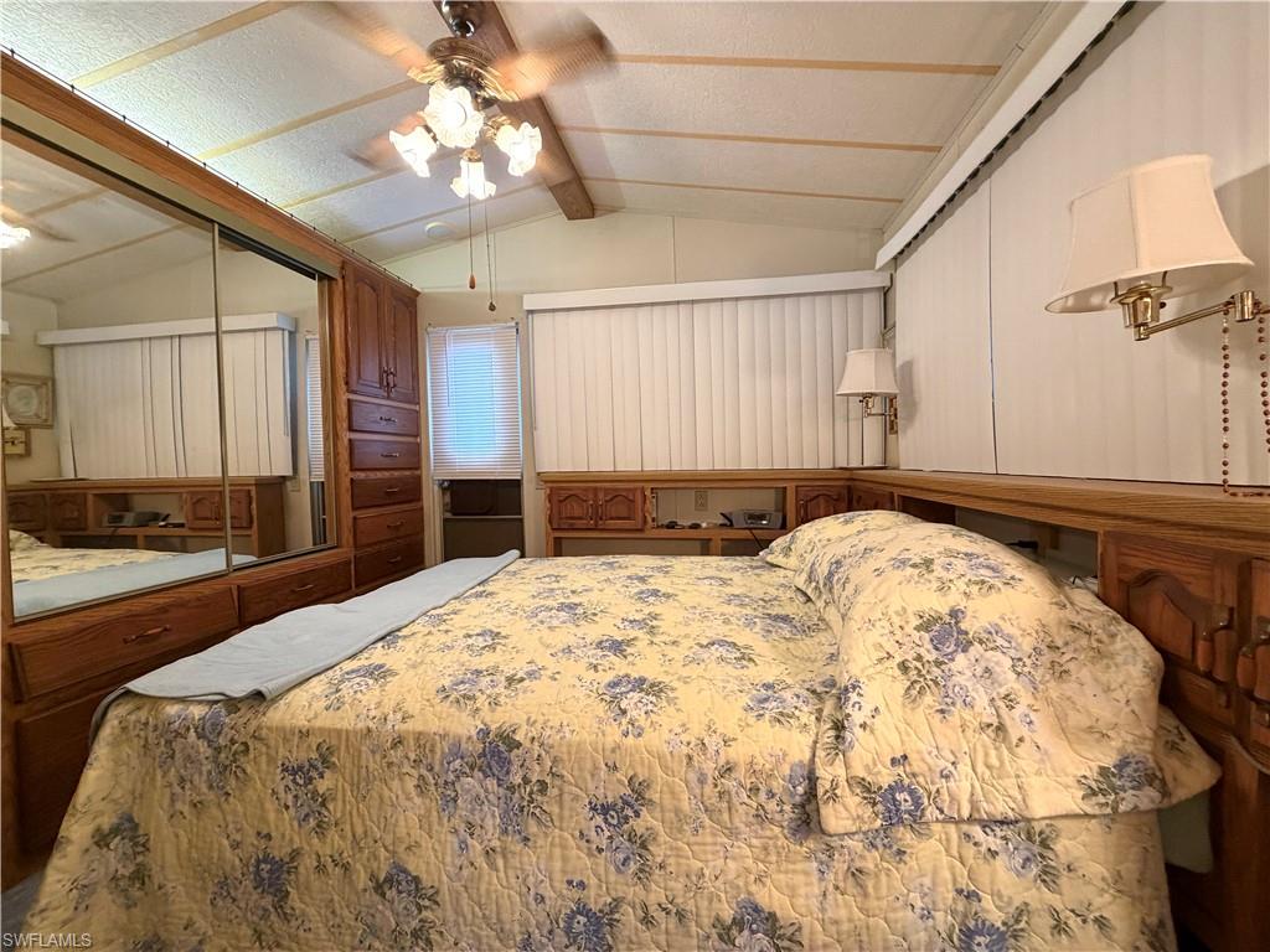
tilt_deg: -1.6
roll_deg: +2.7
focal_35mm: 14
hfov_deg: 102.1
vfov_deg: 85.7
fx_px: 514
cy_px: 476
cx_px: 635
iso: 320
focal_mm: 2.22
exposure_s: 1/60
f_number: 2.2
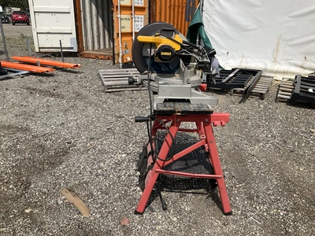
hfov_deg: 61.7
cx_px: 158
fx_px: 264
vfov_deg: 48.2
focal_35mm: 29
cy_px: 118
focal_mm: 3
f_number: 1.8
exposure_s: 1/2801
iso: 25
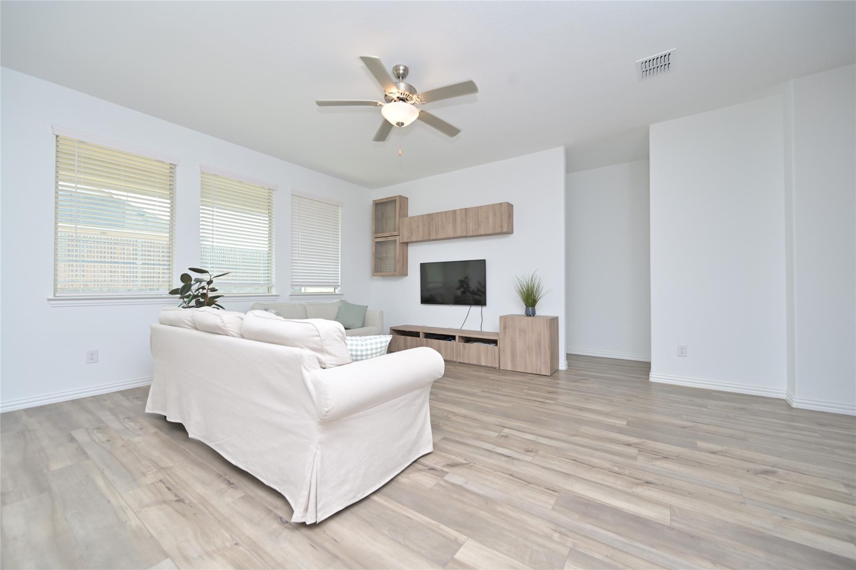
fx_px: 333
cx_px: 428
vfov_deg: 81.2
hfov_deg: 104.3
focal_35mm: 14
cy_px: 285
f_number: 5.6
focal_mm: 14
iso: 200
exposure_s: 1/125
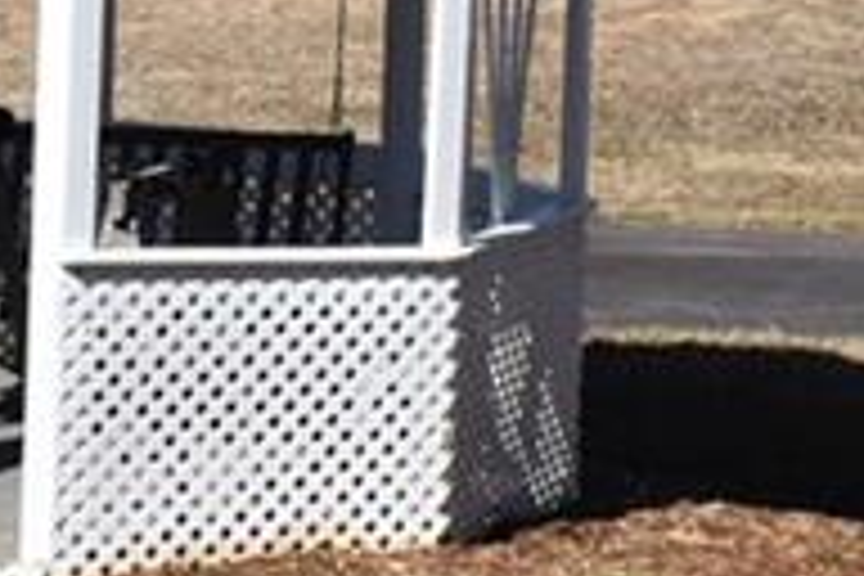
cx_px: 50
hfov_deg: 14.1
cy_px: -72
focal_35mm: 144
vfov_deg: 9.4
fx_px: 3456
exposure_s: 1/500
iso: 200
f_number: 11
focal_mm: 18
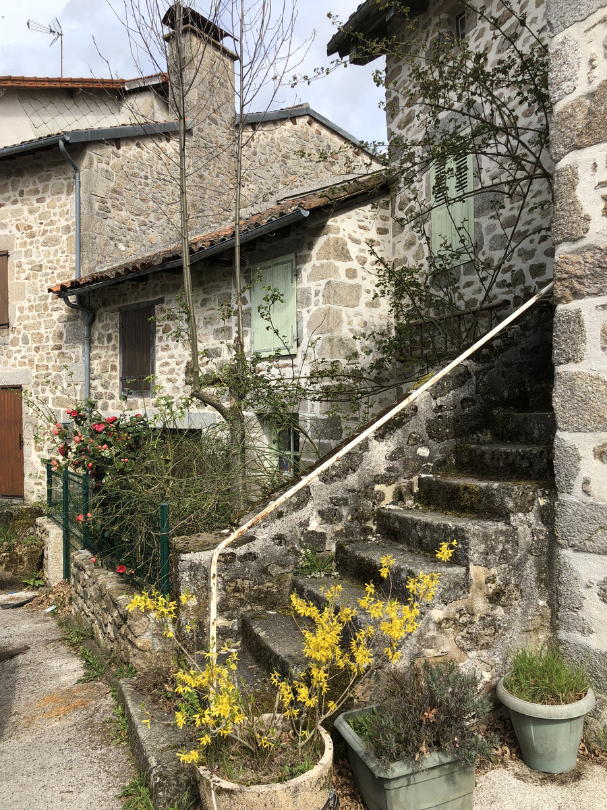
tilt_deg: +0.2
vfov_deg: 63.4
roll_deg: +0.8
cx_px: 304
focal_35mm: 28
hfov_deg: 49.7
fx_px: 655
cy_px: 405
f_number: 1.8
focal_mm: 4
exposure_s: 1/1297
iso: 20
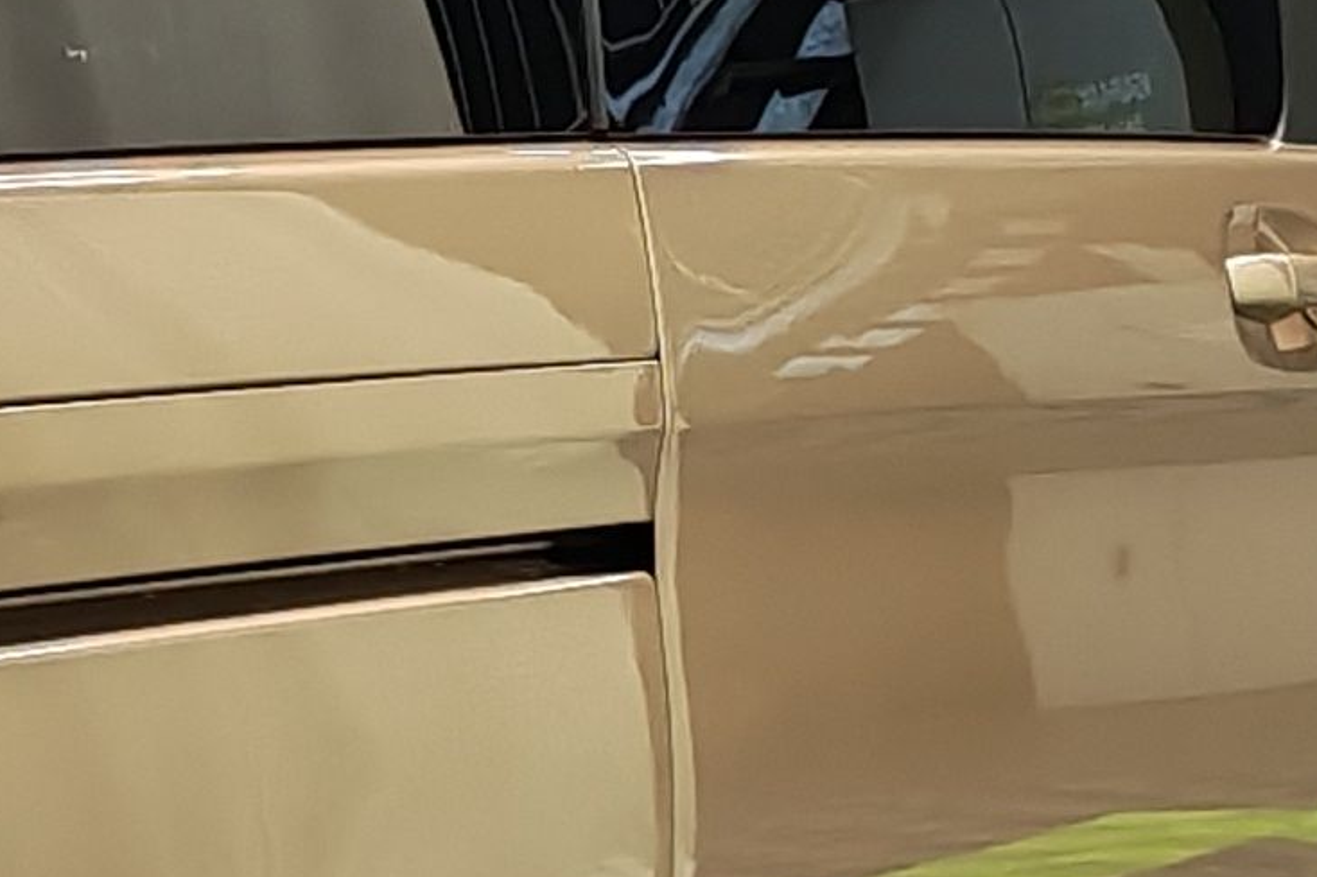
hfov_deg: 9.4
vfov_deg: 6.5
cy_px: 983
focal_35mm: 209
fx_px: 7644
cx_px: -989
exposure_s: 1/100
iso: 640
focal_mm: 6.12
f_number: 1.9
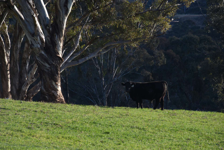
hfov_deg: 6.2
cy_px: 75
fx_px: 2053
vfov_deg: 4.2
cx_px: 112
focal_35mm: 330
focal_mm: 220
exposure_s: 1/250
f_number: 5.6
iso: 100
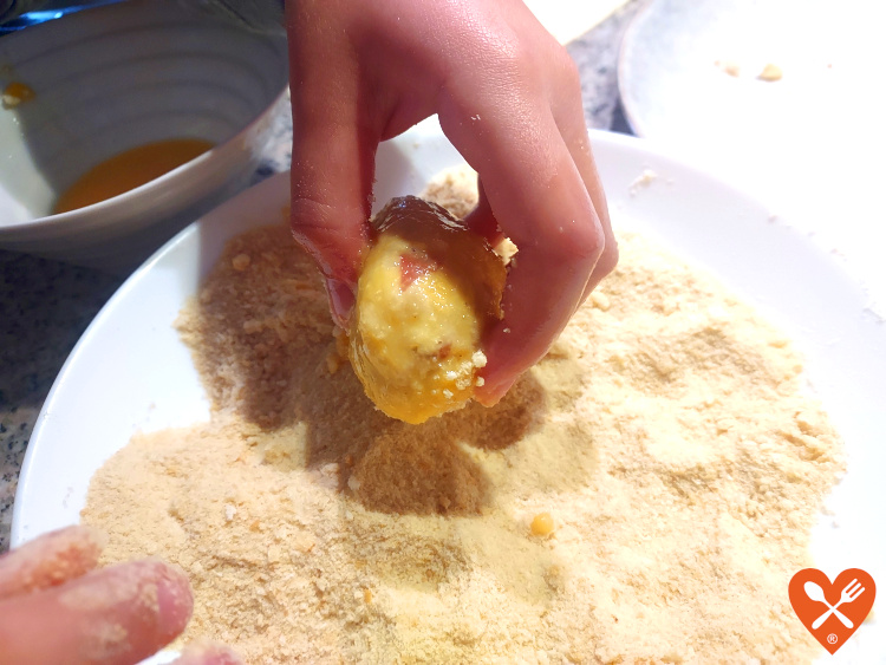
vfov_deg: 56.8
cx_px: 443
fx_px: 614
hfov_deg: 71.6
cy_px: 332
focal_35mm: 24
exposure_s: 1/50
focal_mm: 4.6
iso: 400
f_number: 1.8
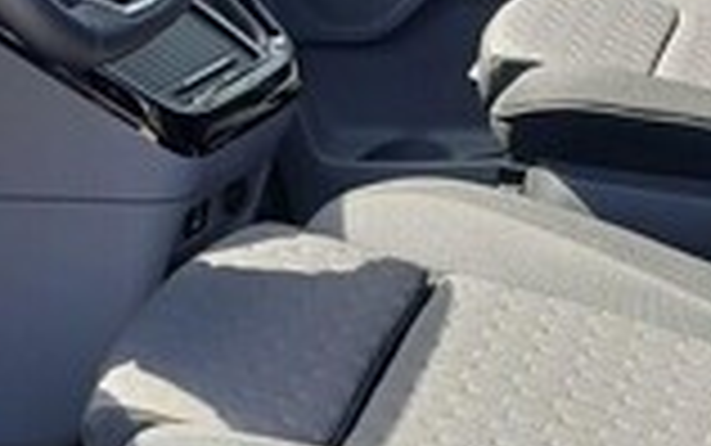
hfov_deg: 20.9
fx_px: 1862
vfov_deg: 13.6
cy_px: 92
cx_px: 9
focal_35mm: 96
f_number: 1.8
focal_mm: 3.98
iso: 25
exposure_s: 1/50
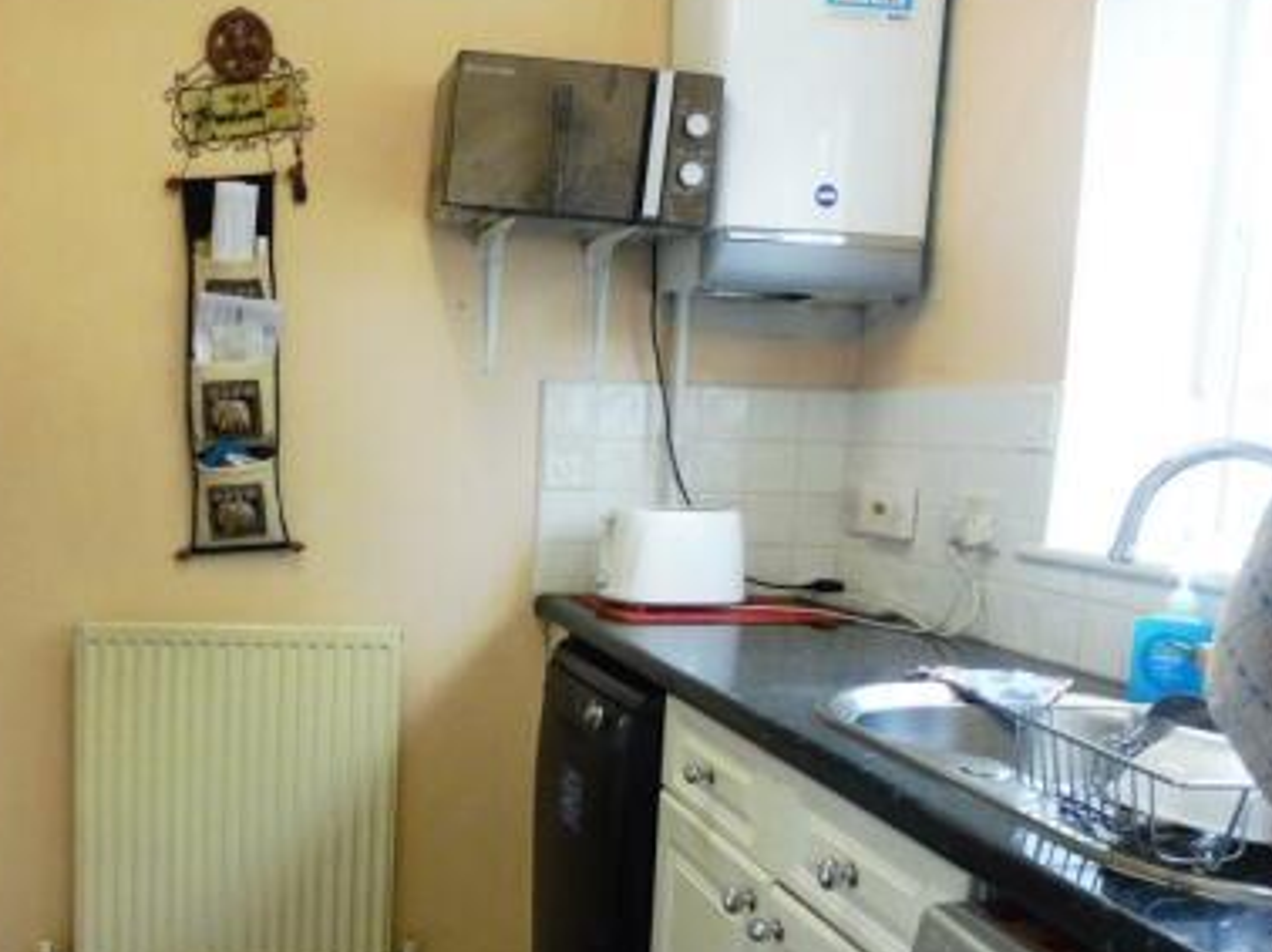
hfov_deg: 48.5
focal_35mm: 37
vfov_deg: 38.2
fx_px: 1359
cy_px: 631
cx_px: 338
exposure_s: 1/60
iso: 400
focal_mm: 4.3
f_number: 3.3
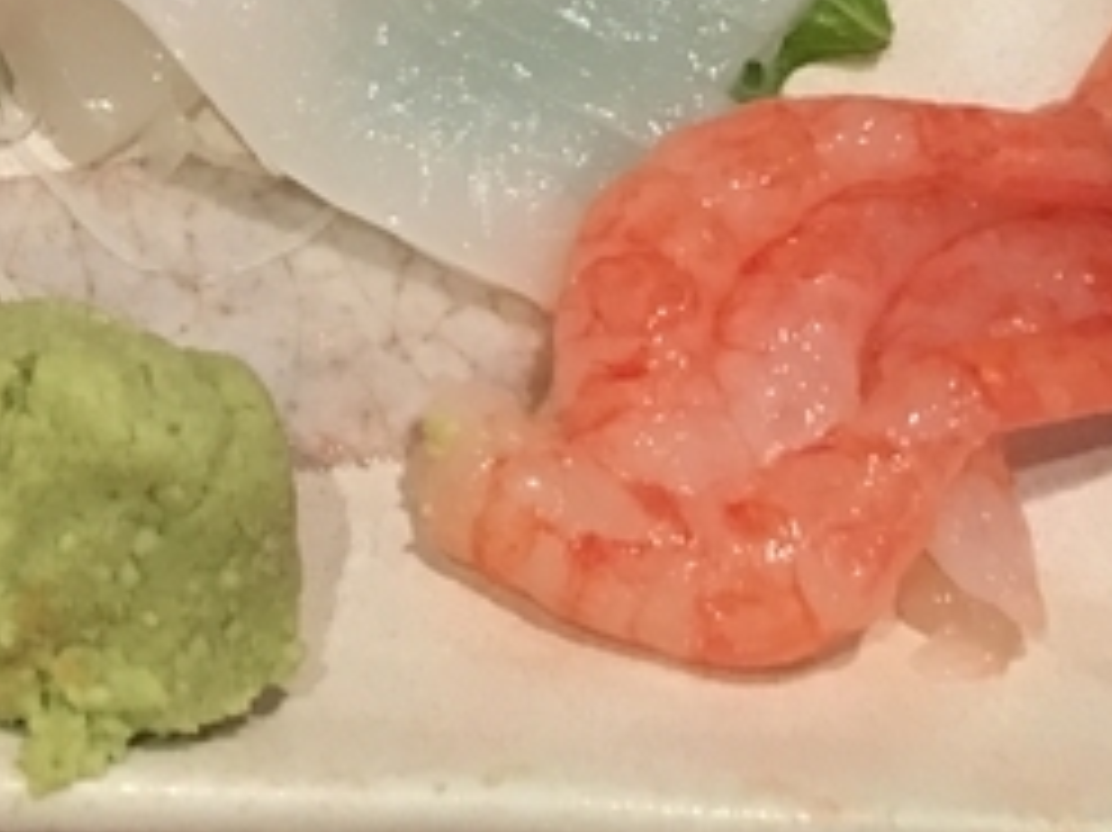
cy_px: -189
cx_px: -333
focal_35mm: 94
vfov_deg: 15.1
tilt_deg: -53.5
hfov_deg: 19.3
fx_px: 3018
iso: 125
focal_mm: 4.15
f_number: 2.2
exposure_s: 1/15
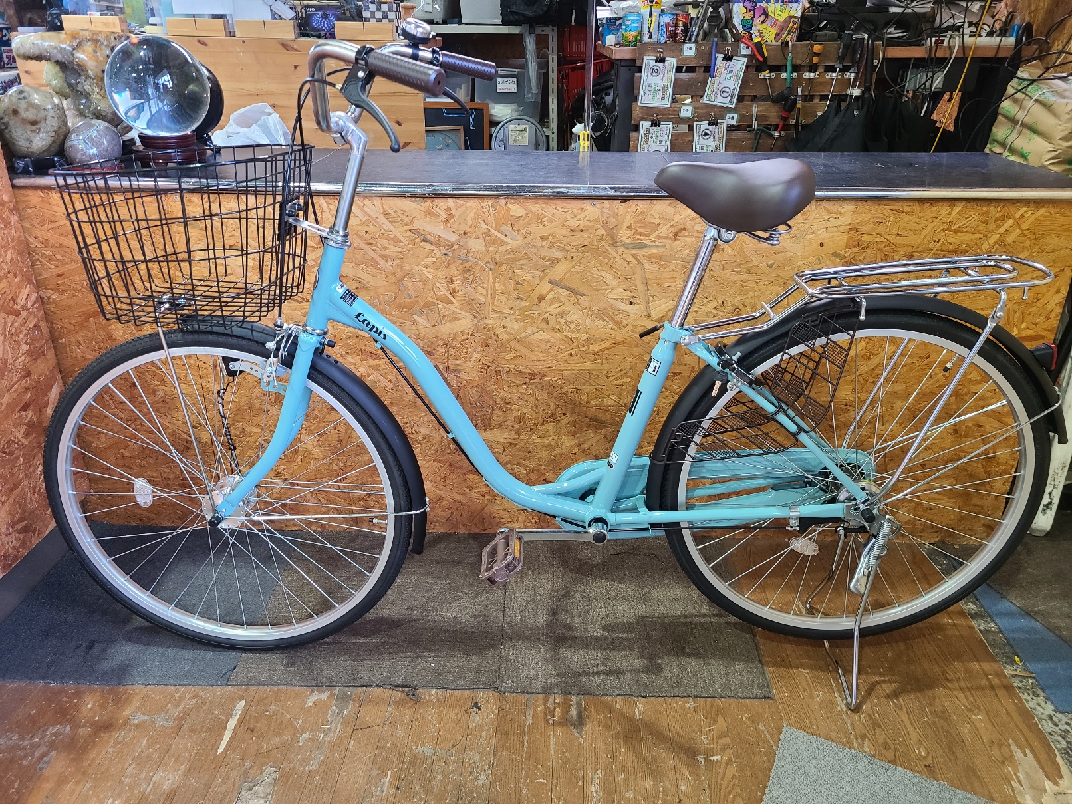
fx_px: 805
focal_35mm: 26
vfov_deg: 53.1
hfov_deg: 67.3
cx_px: 536
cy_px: 402
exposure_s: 1/50
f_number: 1.8
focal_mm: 5.4
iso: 320
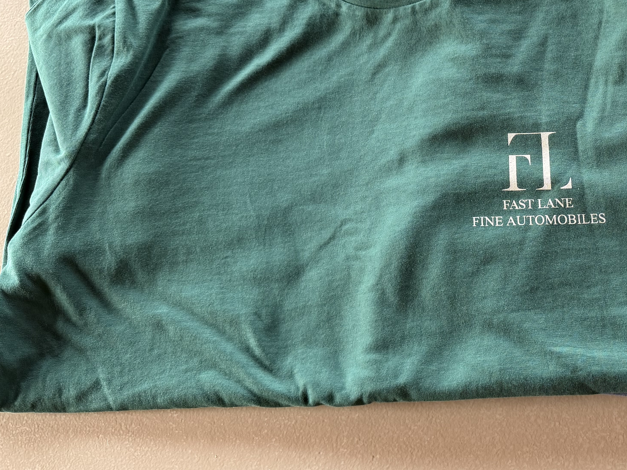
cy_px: 148
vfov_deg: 30.6
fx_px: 851
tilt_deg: -72.8
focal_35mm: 47
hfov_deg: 37.7
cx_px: 569
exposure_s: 1/121
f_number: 1.78
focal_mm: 6.76
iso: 160
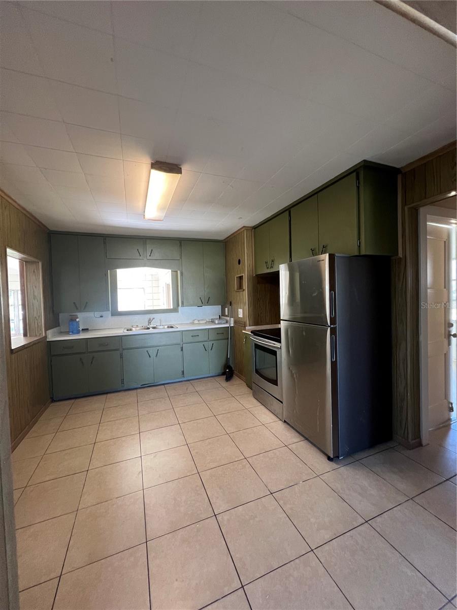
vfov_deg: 106.2
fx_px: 229
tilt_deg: -1.9
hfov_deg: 89.9
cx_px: 228
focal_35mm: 13
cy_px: 305
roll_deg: +1.5
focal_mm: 1.57
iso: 200
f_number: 1.8
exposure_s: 1/60
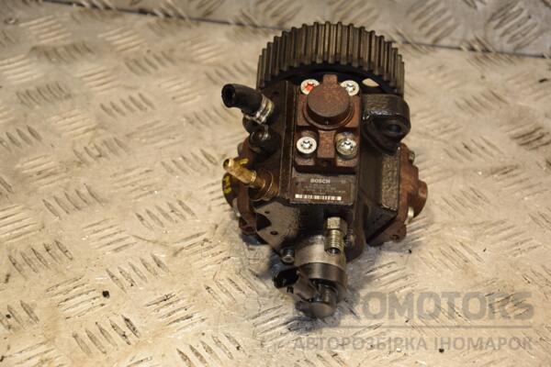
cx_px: 276
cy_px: 184
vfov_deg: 13.8
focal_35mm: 99
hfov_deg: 20.6
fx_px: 1515
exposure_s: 1/200
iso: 800
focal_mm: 66
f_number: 5.6
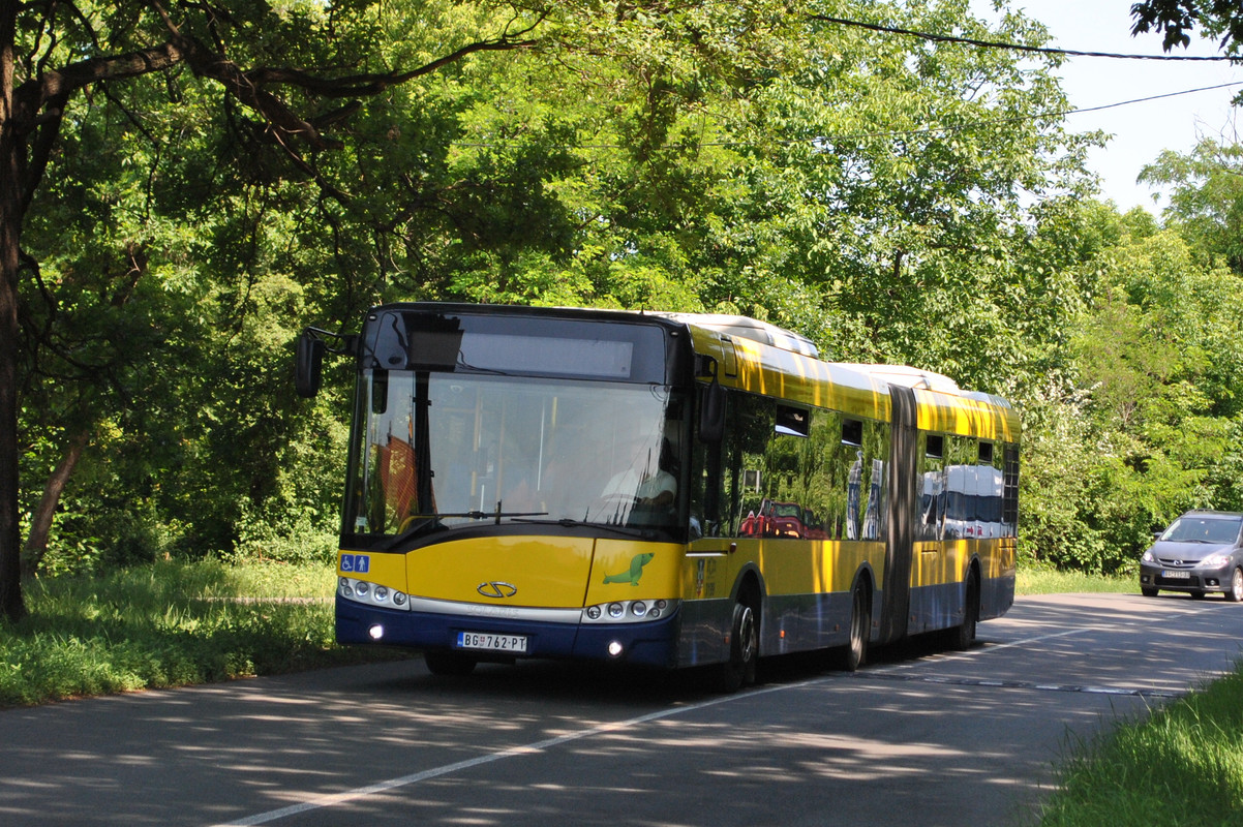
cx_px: 622
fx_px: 2277
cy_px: 414
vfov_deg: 20.6
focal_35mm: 66
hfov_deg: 30.5
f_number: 5.3
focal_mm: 44
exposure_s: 1/500
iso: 280
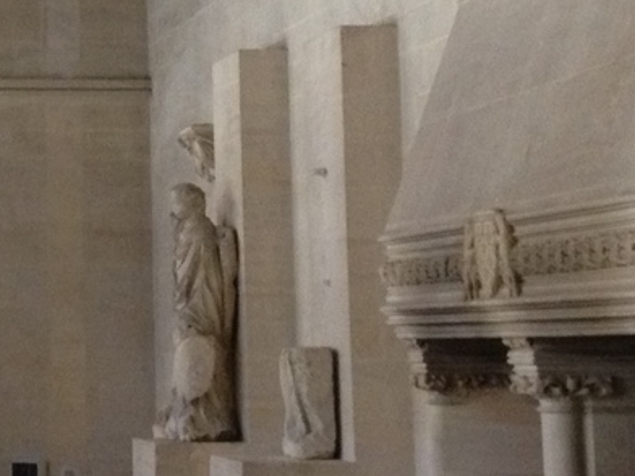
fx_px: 2623
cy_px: 15
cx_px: -199
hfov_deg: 13.3
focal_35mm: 143
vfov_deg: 10.3
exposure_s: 1/20
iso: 200
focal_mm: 4.28
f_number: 2.4
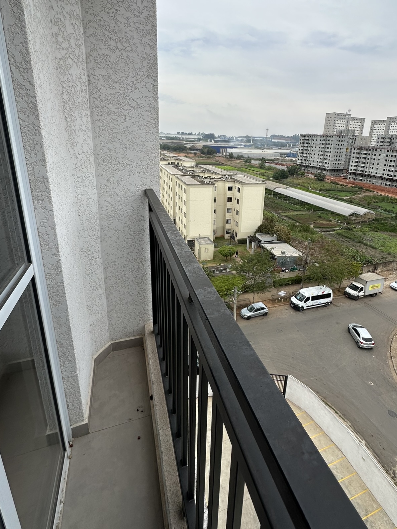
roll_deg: -3.0
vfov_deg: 87.0
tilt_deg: -17.7
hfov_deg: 71.3
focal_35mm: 18
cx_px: 225
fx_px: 275
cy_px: 221
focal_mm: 2.22
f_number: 2.2
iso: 40
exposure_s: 1/1511
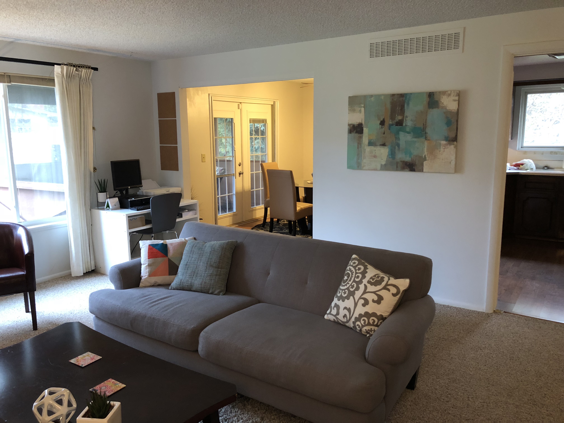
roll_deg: +0.2
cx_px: 282
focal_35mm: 28
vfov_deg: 49.7
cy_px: 212
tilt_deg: -10.3
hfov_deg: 63.4
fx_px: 456
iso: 100
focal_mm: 3.99
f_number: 1.8
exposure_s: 1/12
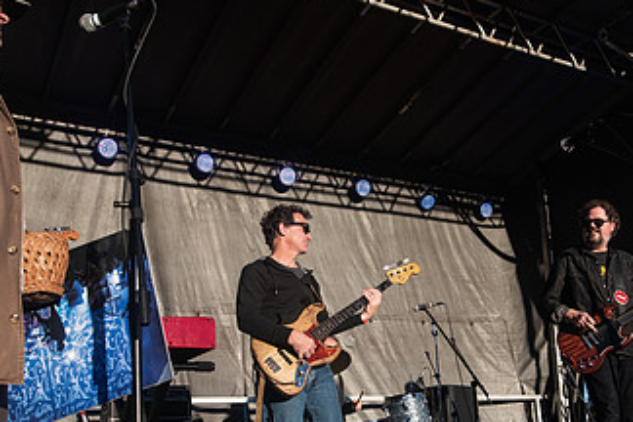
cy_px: 286
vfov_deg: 30.9
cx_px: 371
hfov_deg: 45.3
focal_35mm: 43
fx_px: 756
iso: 125
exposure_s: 1/400
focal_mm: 24
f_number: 6.3
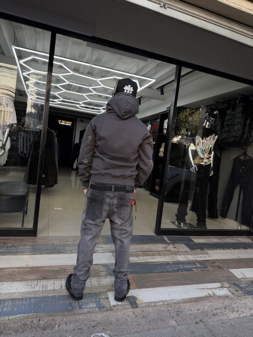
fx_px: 234
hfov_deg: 56.8
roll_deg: -6.0
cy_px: 168
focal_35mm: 24
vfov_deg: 71.6
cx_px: 126
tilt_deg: -1.8
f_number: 1.78
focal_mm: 6.76
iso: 80
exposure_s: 1/393
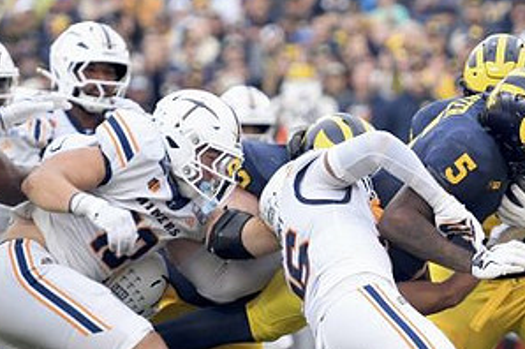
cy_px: 219
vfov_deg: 2.8
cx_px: 458
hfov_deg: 4.1
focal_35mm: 497
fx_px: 7240
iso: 800
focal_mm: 170
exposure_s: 1/1000
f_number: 2.8
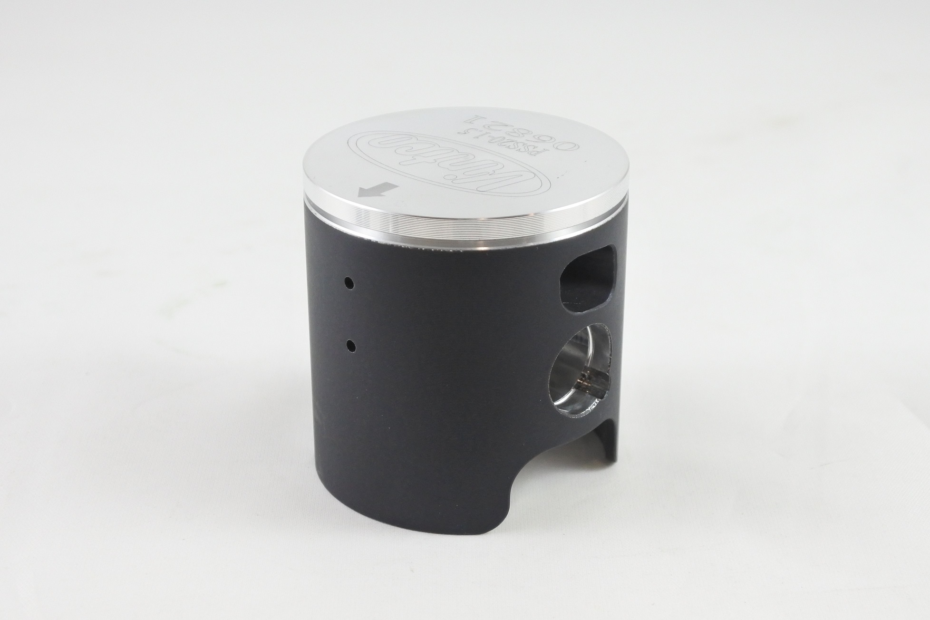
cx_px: 465
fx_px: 1188
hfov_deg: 42.7
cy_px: 310
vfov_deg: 29.2
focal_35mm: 46
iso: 640
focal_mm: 17.2
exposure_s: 1/125
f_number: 4.5
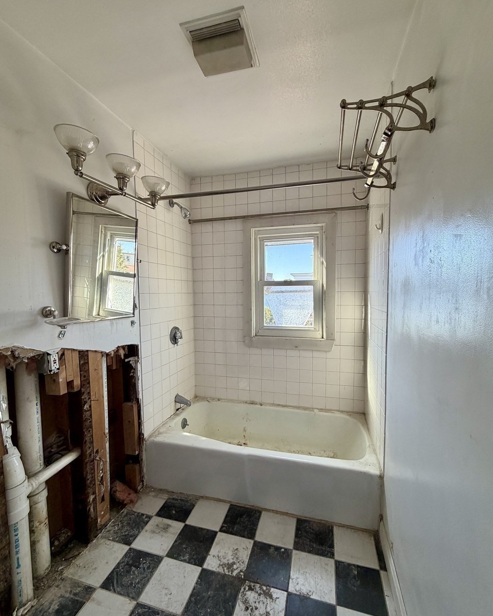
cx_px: 252
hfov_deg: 84.0
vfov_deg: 96.8
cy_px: 309
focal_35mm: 15
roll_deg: +0.4
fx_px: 274
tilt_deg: -3.5
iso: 160
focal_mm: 2.22
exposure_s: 1/121
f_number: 2.2
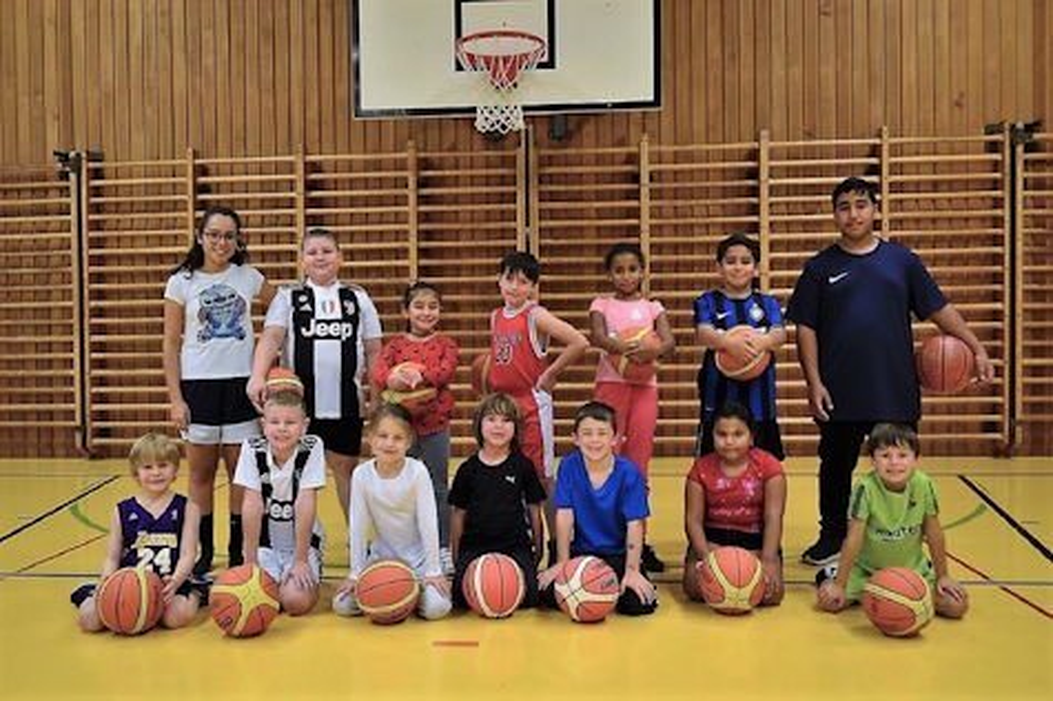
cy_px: 350
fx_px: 965
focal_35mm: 33
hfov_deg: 57.3
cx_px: 526
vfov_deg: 39.9
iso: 800
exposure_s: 1/40
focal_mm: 22
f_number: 3.8
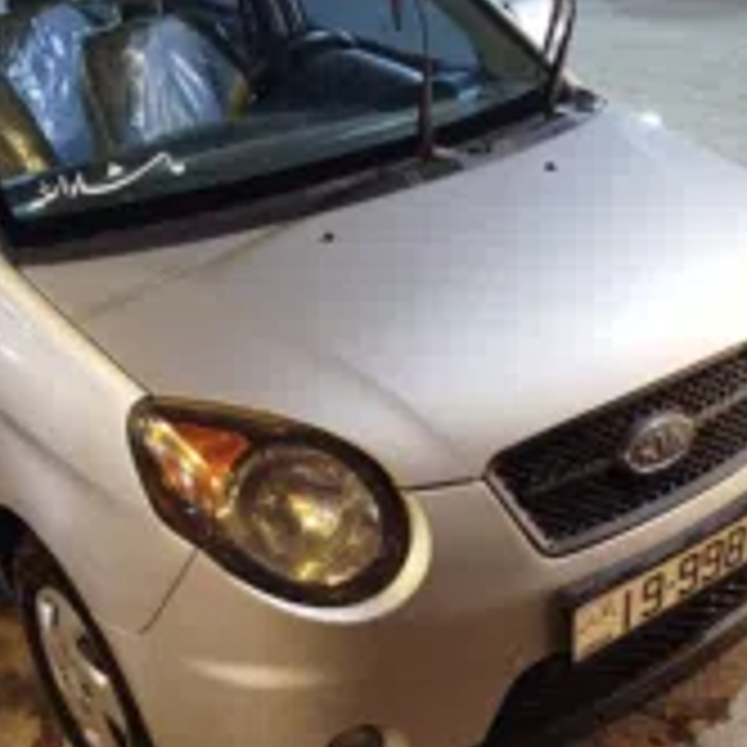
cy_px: 446
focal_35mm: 51
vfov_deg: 33.3
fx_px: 1245
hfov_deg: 33.4
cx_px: 369
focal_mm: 5.31
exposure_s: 1/33
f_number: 1.7
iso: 400
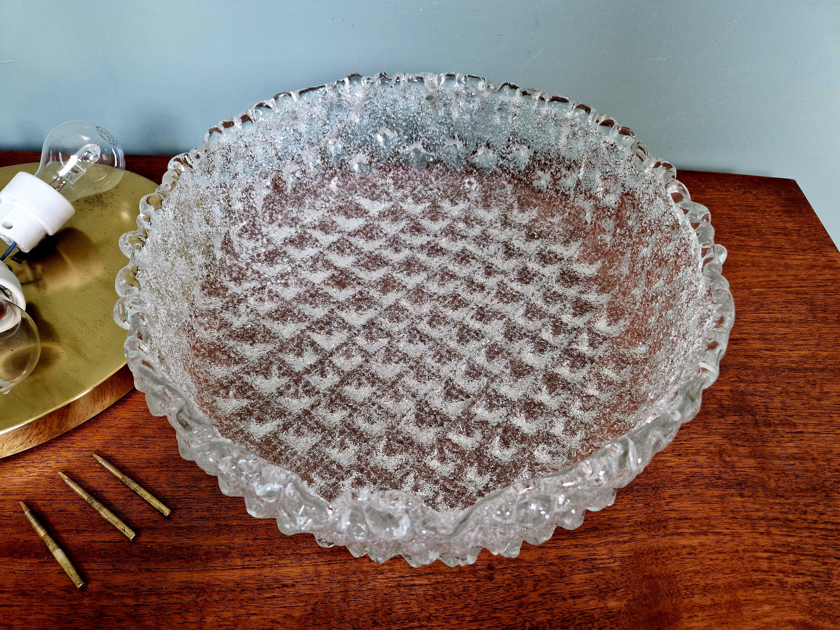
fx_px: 558
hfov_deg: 73.9
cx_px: 420
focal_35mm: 23
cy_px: 315
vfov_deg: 58.9
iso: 500
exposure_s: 1/100
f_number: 1.8
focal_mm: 5.4
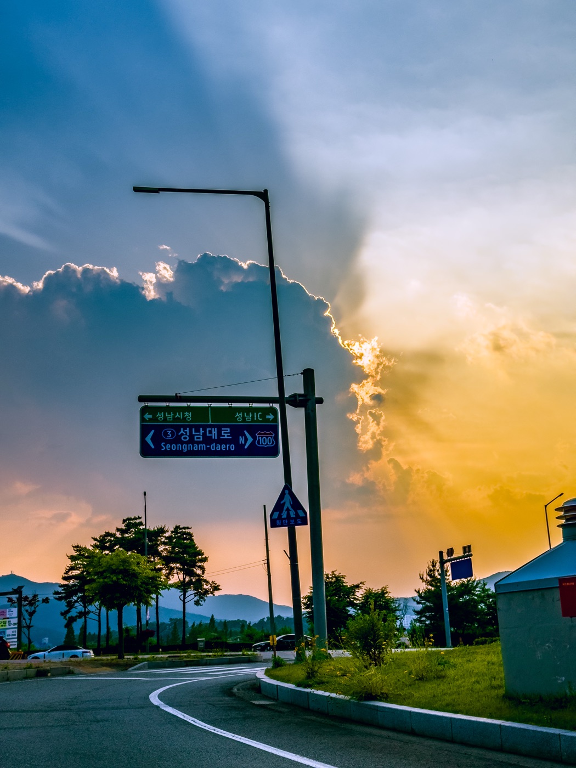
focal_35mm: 48
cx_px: 288
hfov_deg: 30.3
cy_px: 384
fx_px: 1065
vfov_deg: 39.7
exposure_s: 1/4300
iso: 64
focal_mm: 6.76
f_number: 1.8
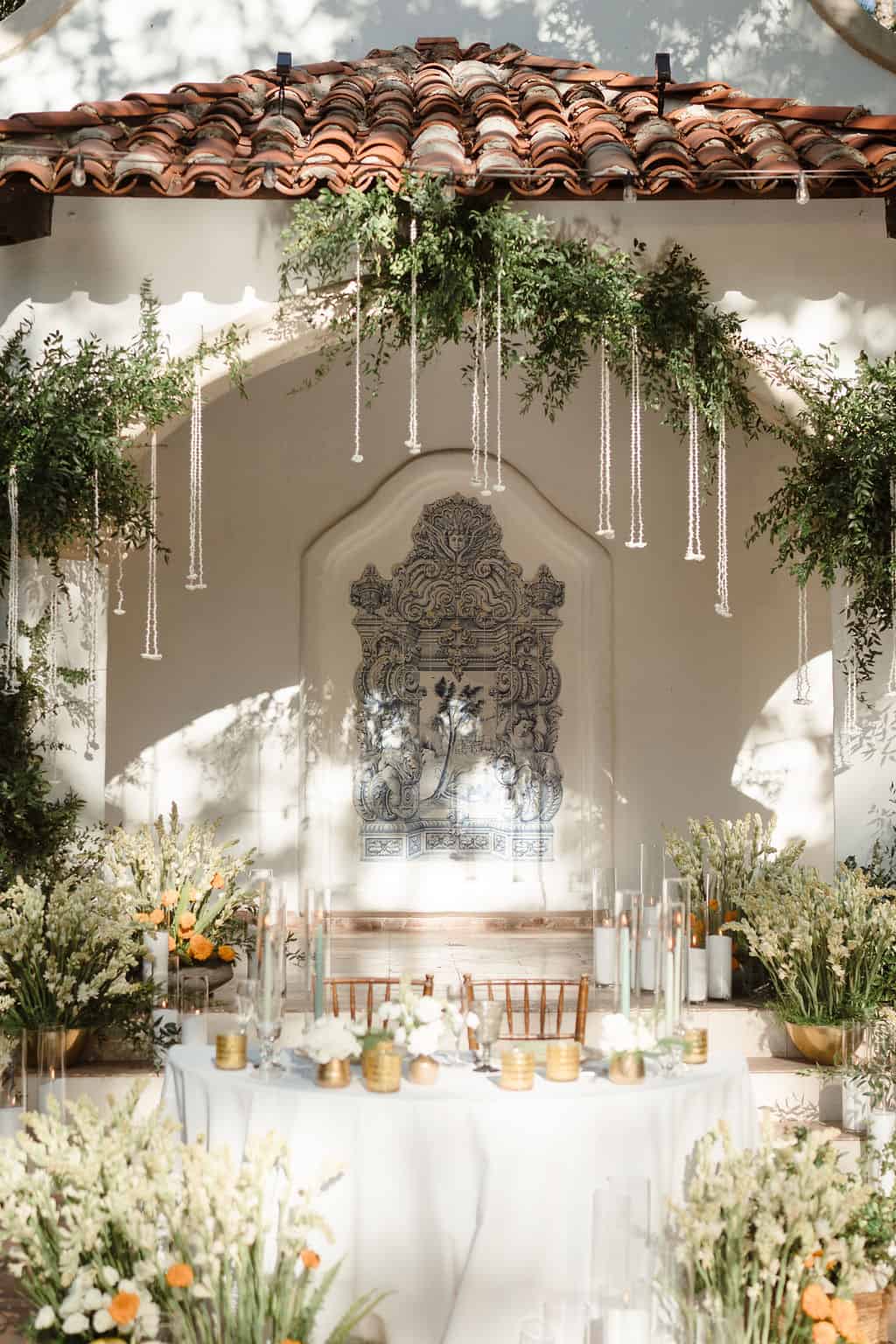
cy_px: 672
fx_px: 1941
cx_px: 448
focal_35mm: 52
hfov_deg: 26.0
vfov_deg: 38.2
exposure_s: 1/2500
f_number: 1.8
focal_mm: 35
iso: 160
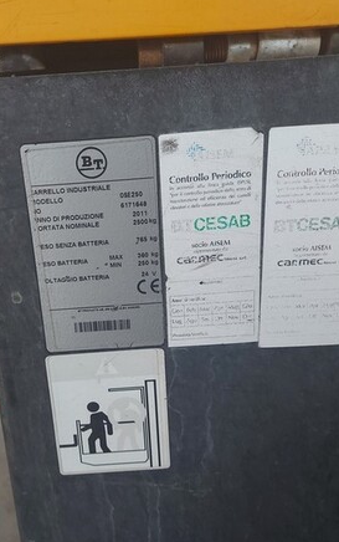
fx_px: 517
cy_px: 269
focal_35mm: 35
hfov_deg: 35.9
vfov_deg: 55.3
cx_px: 109
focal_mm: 5.23
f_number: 1.8
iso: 125
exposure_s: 1/50
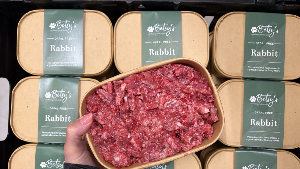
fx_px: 231
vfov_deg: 39.8
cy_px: 110
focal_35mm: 29
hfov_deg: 66.1
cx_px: 149
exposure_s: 1/50
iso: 160
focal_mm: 5.96
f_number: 1.6
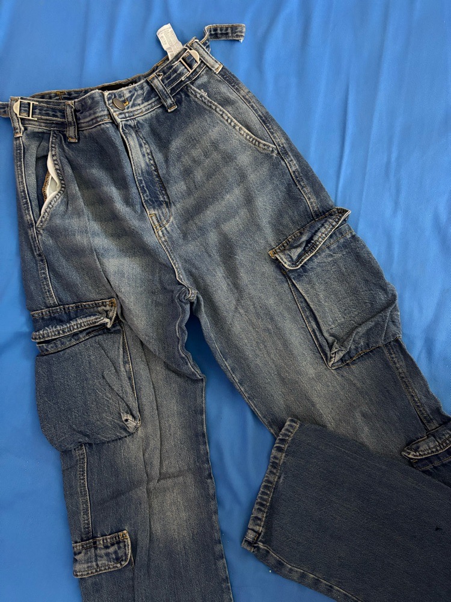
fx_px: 452
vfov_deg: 67.3
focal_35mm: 26
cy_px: 301
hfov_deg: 53.1
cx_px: 226
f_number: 1.6
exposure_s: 1/30
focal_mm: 5.96
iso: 800
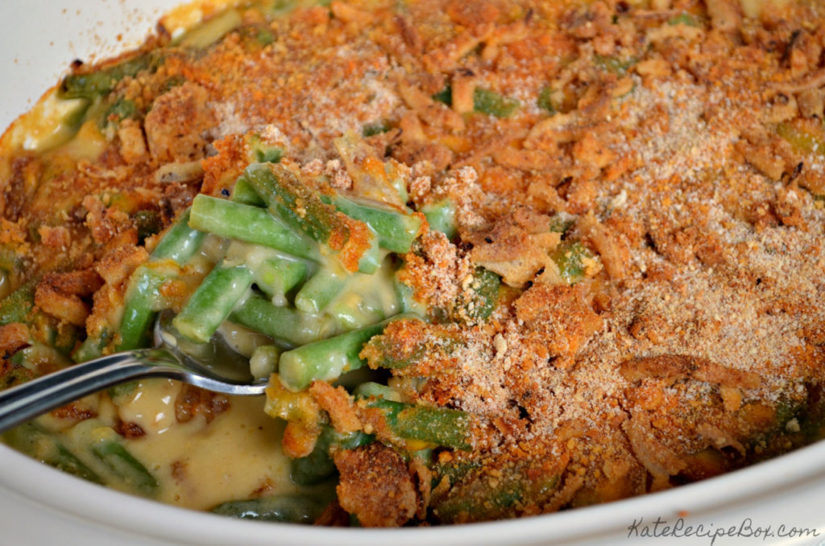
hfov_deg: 29.3
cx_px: 412
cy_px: 273
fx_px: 1578
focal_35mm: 69
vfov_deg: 19.6
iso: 250
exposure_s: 1/125
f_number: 5.6
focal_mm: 46
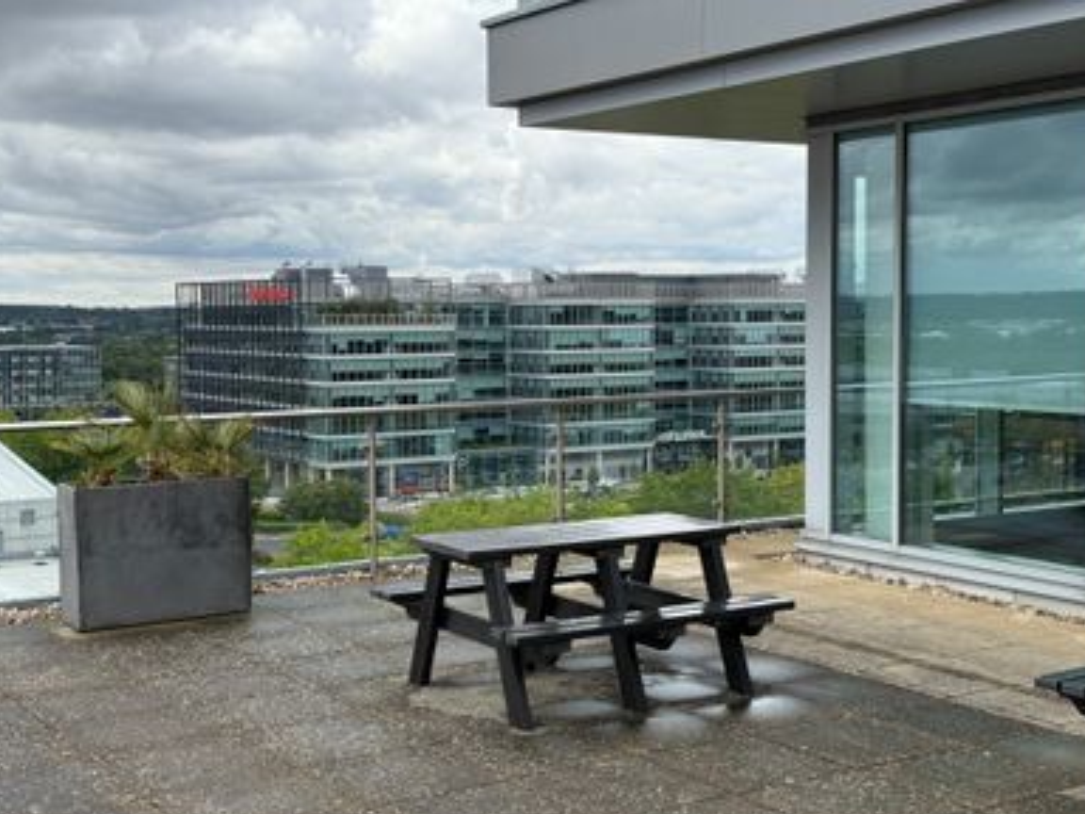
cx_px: 545
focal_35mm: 50
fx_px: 1567
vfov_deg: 29.1
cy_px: 421
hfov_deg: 38.2
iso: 64
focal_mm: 6.76
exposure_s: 1/3226
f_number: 1.78
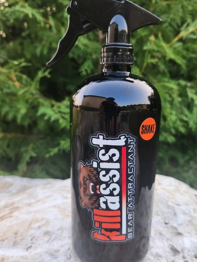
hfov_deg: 46.8
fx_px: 228
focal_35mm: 30
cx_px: 108
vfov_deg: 59.9
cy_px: 135
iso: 50
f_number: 1.8
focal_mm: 5.4
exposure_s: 1/120
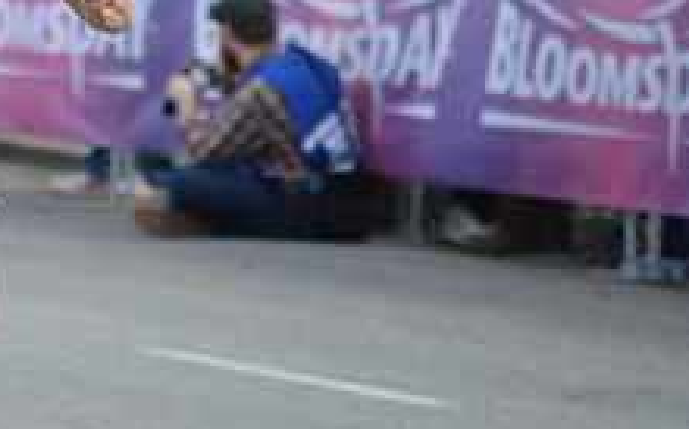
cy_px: -3
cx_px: -210
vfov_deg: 1.6
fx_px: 15138
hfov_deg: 2.6
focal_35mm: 807
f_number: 5.6
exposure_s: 1/800
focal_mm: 200
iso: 400
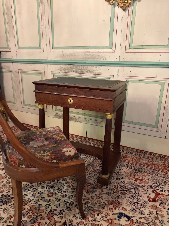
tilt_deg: -16.6
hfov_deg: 53.1
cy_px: 113
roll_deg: -0.9
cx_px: 84
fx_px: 169
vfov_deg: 67.3
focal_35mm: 26
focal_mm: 5.96
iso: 640
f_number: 1.6
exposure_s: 1/33
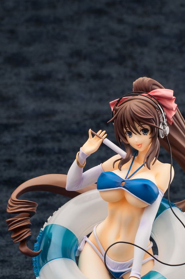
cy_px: 196
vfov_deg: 14.1
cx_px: 123
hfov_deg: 9.4
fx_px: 1128
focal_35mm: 146
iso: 200
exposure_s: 1/125
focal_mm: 55
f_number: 16
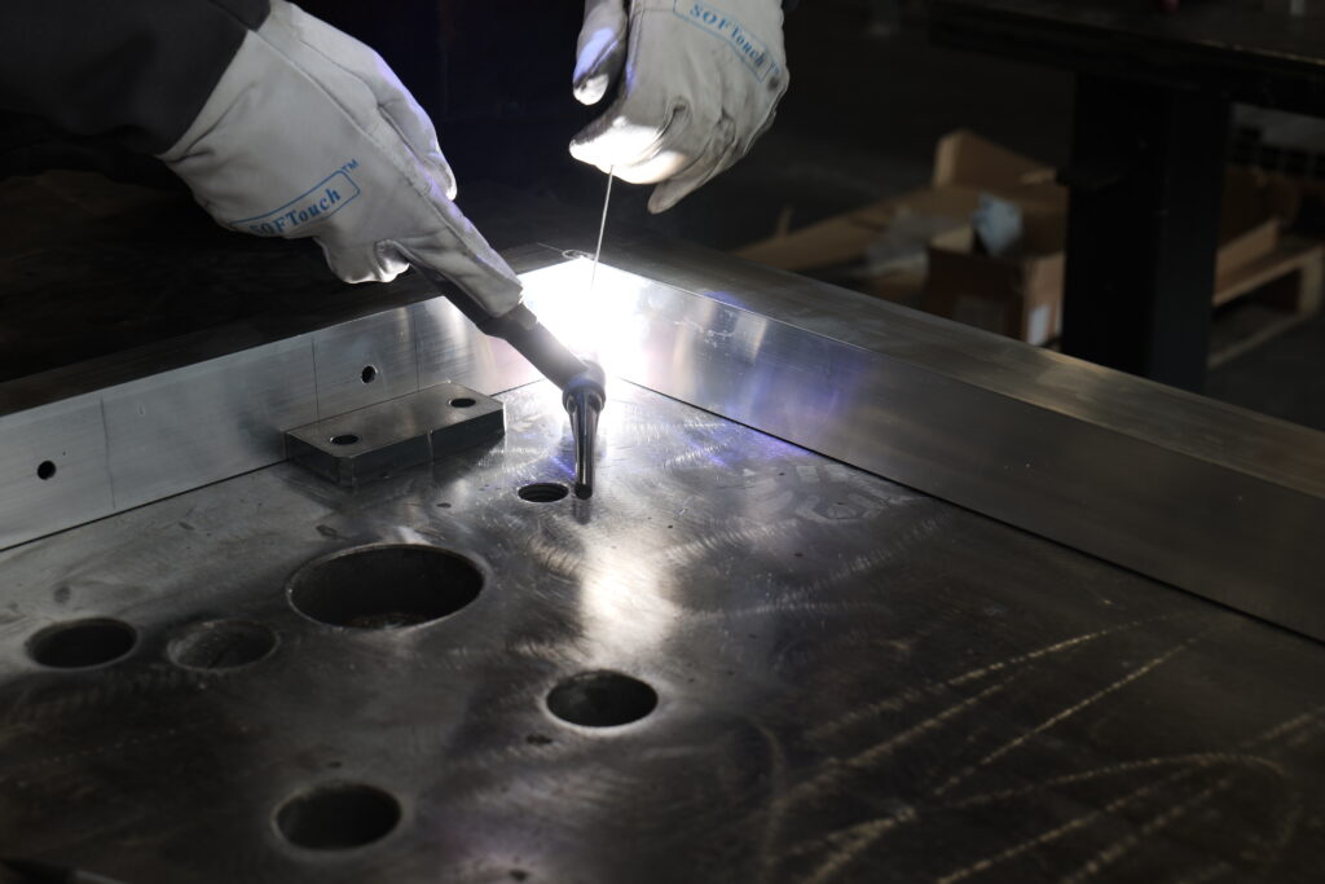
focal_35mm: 60
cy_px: 442
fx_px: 2208
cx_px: 662
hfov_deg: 33.4
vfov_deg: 22.6
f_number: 7.1
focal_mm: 60
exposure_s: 1/25
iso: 100
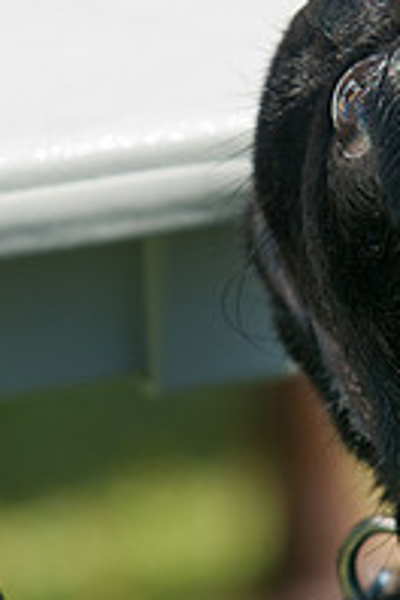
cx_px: 153
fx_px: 8785
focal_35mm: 527
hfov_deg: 2.6
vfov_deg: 3.9
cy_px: 427
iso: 200
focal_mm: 155
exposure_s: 1/200
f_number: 5.6
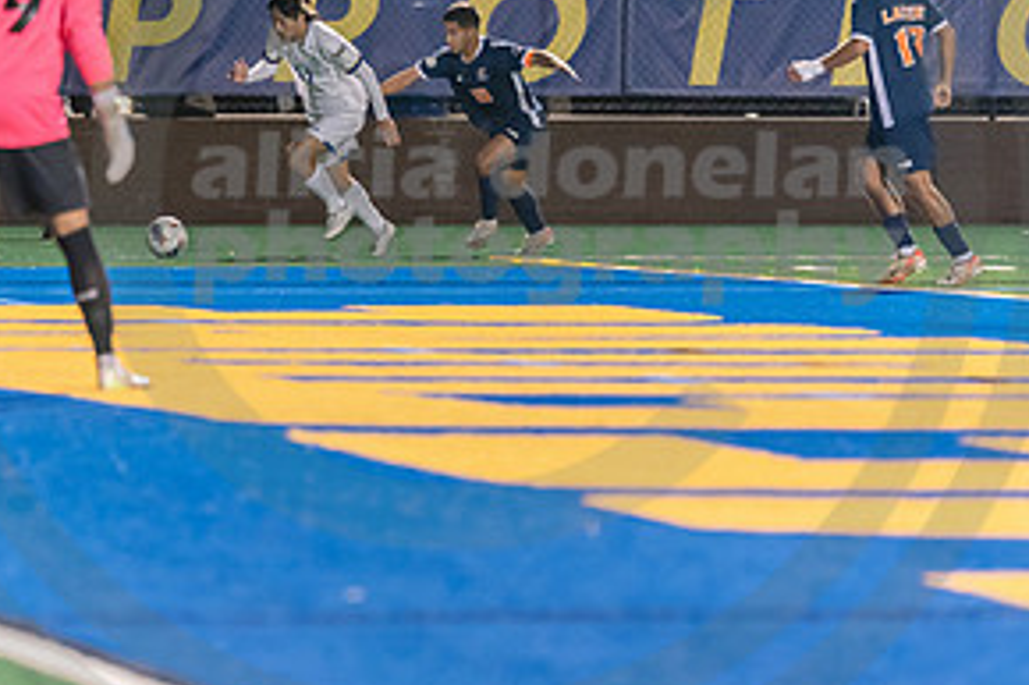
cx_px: 440
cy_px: 204
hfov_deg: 5.2
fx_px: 11426
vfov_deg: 3.4
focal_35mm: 400
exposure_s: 1/640
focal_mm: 200
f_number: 2.8
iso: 3200
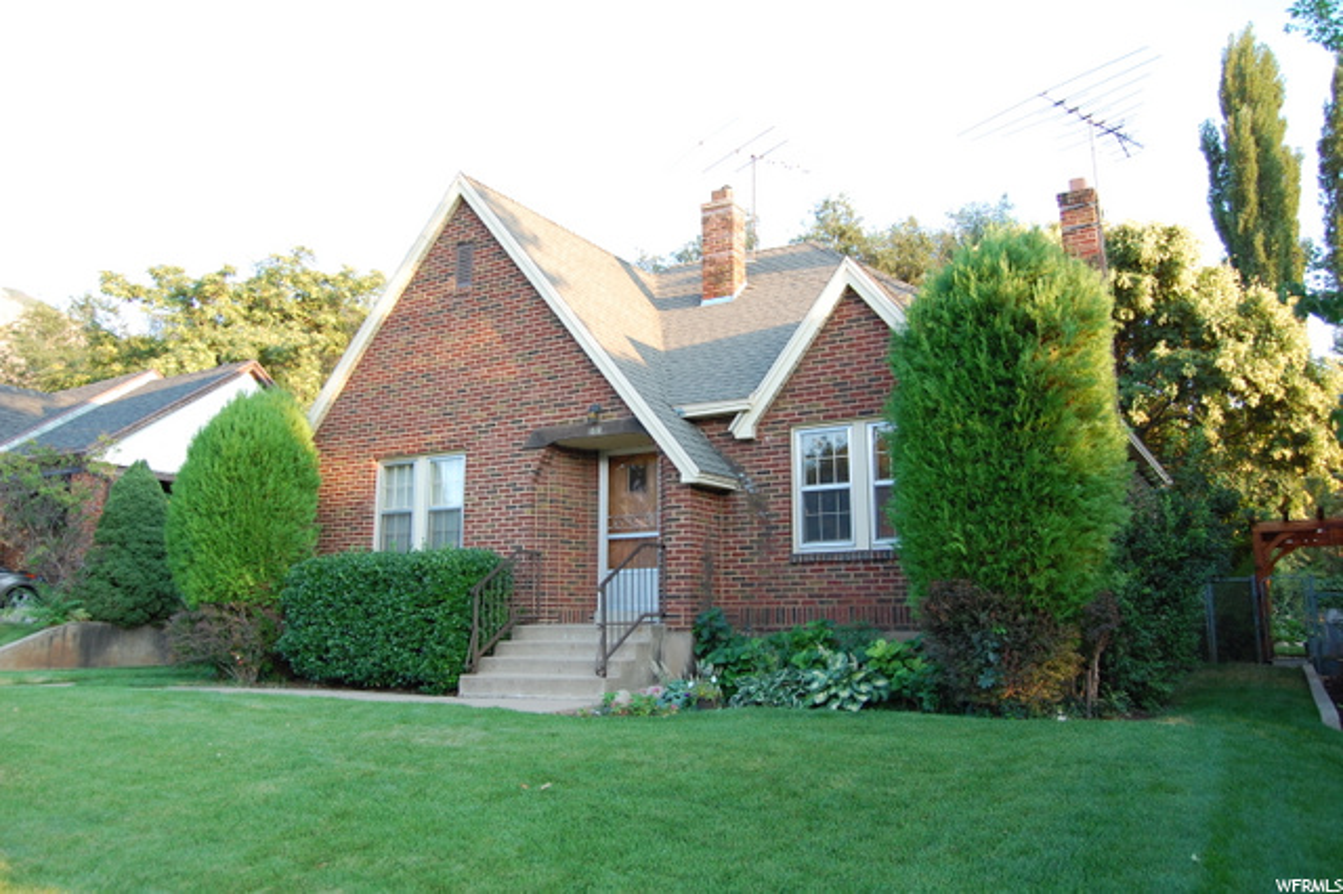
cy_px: 447
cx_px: 672
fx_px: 1007
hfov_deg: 67.4
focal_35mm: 27
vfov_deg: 47.9
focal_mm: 18
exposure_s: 1/100
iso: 400
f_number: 5
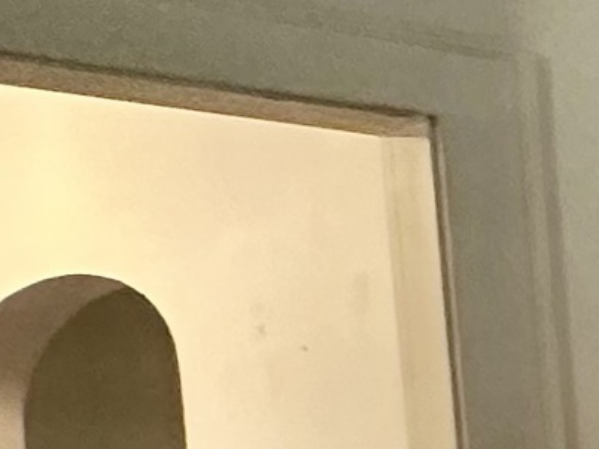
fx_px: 1850
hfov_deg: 10.4
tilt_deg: -3.4
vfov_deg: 13.1
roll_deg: +1.7
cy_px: 661
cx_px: 1939
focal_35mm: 107
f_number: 2.2
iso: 320
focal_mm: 2.22
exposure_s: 1/60
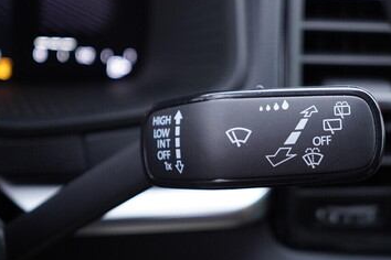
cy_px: 121
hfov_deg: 35.6
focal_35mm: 56
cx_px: 228
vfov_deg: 24.2
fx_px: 608
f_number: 2.8
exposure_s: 1/40
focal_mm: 24
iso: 320
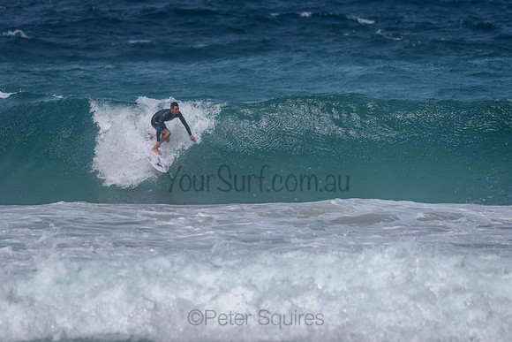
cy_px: 146
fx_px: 8725
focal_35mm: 613
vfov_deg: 2.2
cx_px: 209
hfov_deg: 3.4
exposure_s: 1/2000
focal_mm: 500
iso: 80
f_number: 5.6
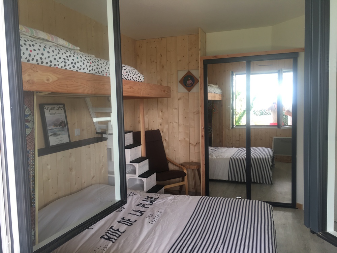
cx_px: 168
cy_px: 126
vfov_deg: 48.2
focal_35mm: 29
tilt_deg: -4.3
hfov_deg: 61.7
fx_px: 282
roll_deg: +2.2
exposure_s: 1/50
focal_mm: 4.15
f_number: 2.2
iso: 25
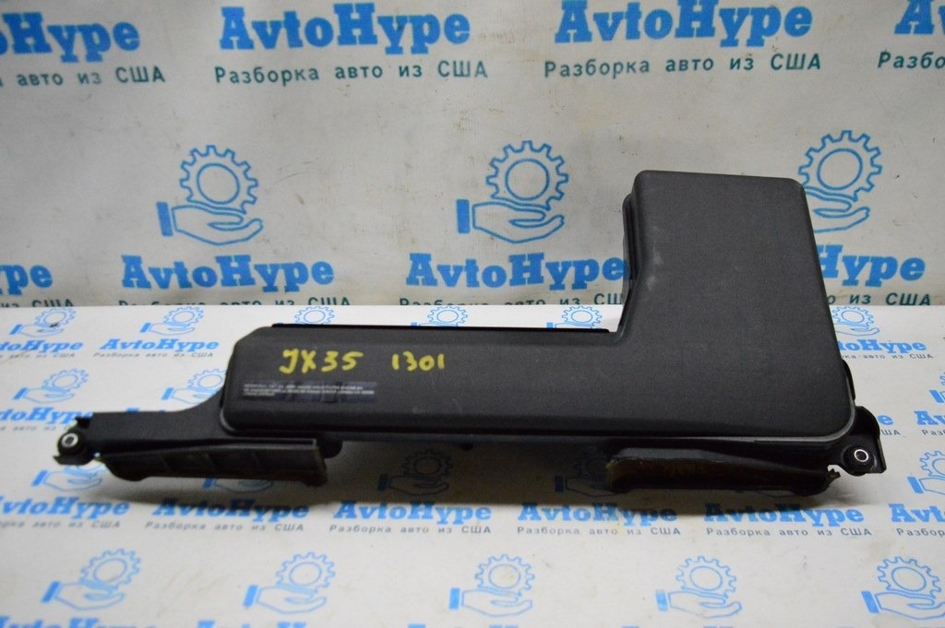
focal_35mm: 33
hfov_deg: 57.3
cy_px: 314
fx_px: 866
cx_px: 472
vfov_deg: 39.9
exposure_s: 1/1000
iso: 6400
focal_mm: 22
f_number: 3.8
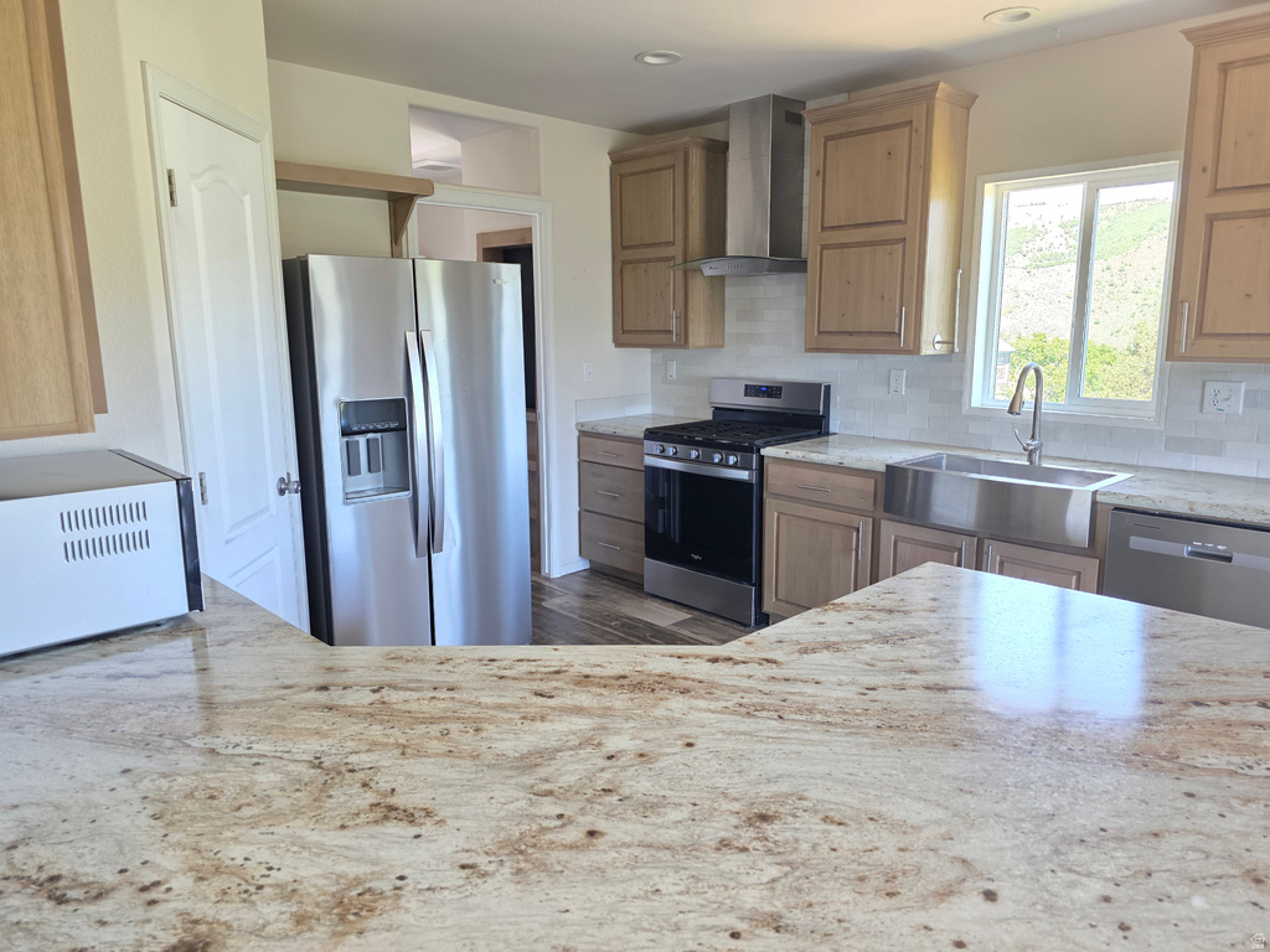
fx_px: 844
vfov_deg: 58.9
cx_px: 635
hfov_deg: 73.9
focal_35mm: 23
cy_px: 476
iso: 250
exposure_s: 1/120
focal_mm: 6.3
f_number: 1.7
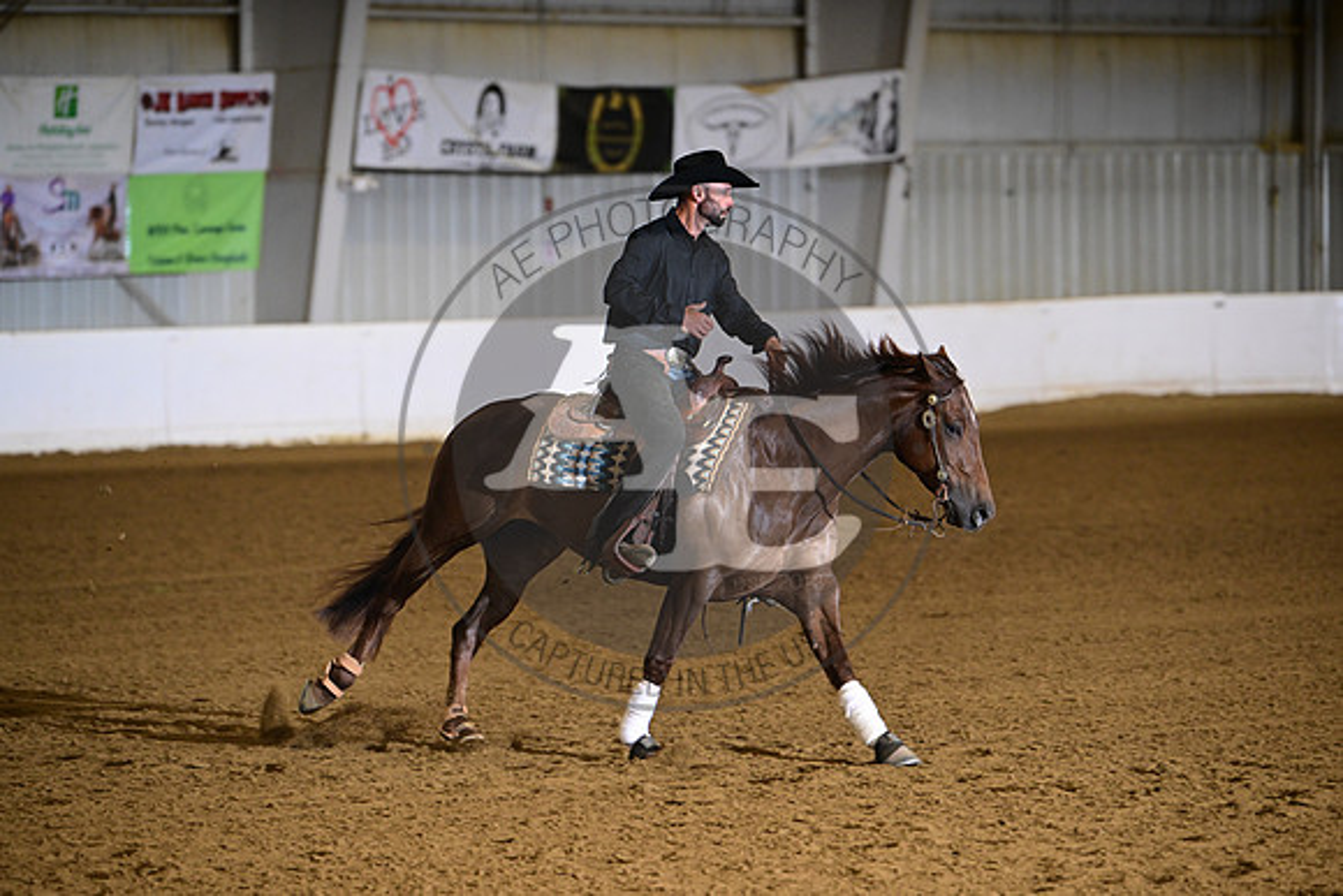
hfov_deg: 10.3
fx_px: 7463
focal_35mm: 200
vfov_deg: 6.9
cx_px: 672
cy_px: 448
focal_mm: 200
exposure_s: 1/200
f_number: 4
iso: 2500
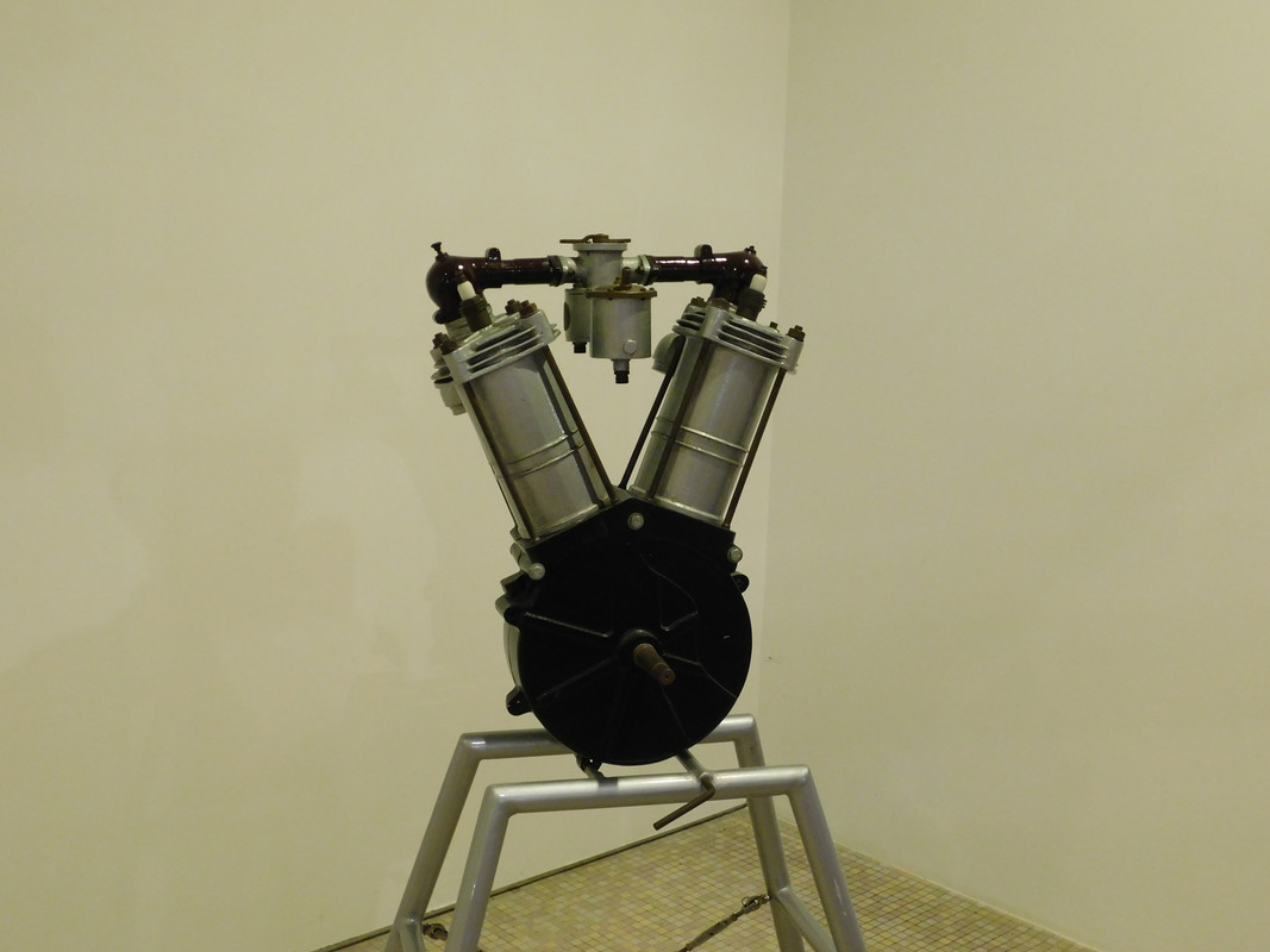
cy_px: 476
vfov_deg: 36.0
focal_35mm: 40
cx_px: 635
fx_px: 1467
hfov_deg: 46.8
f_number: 3.6
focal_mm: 7.1
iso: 400
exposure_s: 1/30
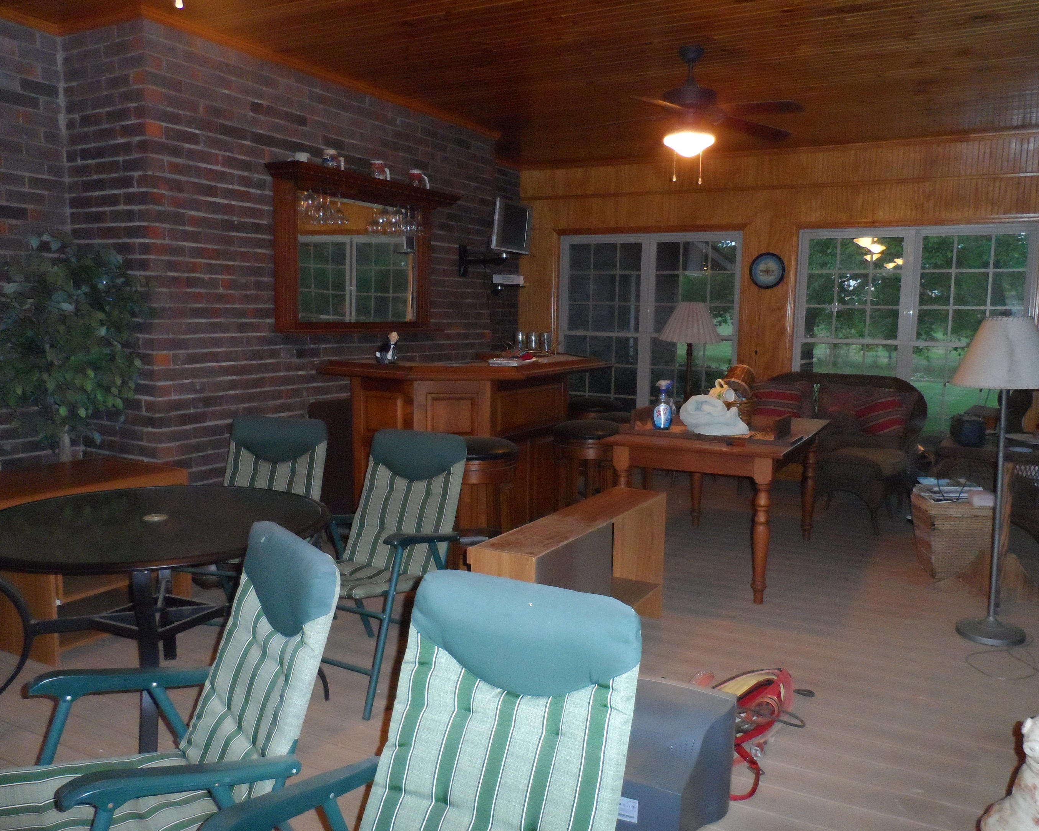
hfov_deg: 66.0
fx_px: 799
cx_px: 551
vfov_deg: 54.9
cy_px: 430
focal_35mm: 26
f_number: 3.2
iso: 480
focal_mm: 4
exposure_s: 1/30
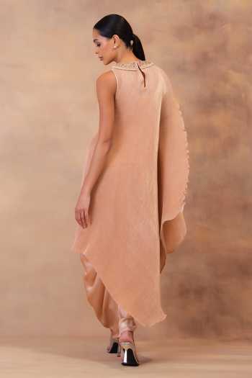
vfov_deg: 24.8
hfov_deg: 16.7
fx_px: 861
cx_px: 126
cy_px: 189
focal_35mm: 82
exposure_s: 1/125
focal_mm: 82
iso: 250
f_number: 9
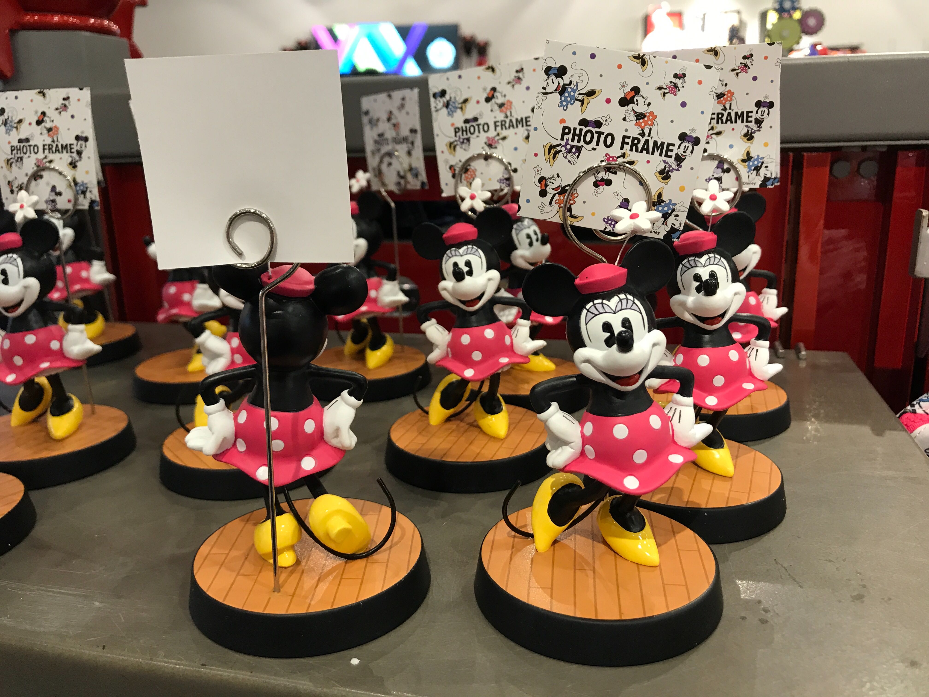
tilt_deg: -15.3
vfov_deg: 49.7
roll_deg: +1.2
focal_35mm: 28
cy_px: 348
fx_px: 751
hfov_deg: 63.4
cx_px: 464
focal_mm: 3.99
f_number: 1.8
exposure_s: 1/17
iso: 40
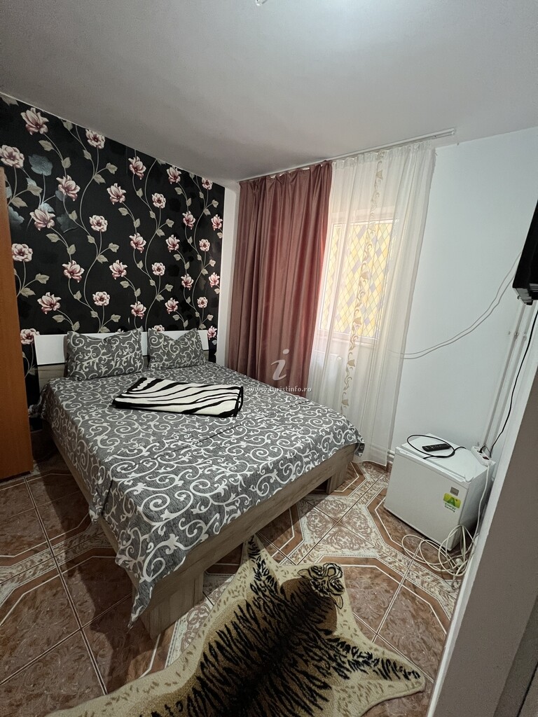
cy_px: 358
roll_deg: -5.1
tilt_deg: -11.9
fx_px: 269
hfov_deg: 89.9
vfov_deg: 106.2
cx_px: 269
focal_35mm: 13
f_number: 1.8
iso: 500
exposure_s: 1/50
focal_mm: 1.57
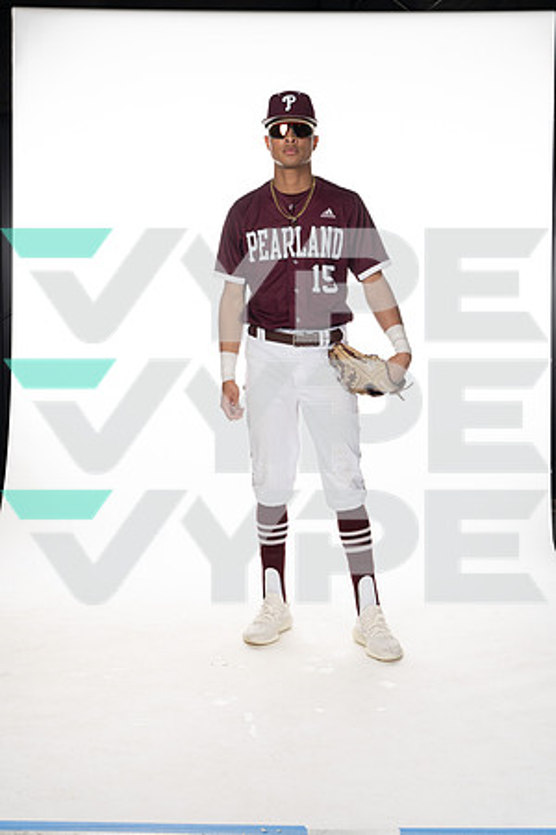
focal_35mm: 49
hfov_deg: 27.5
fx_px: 1135
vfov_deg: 40.3
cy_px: 418
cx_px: 278
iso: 400
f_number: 6.3
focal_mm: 49
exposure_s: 1/250
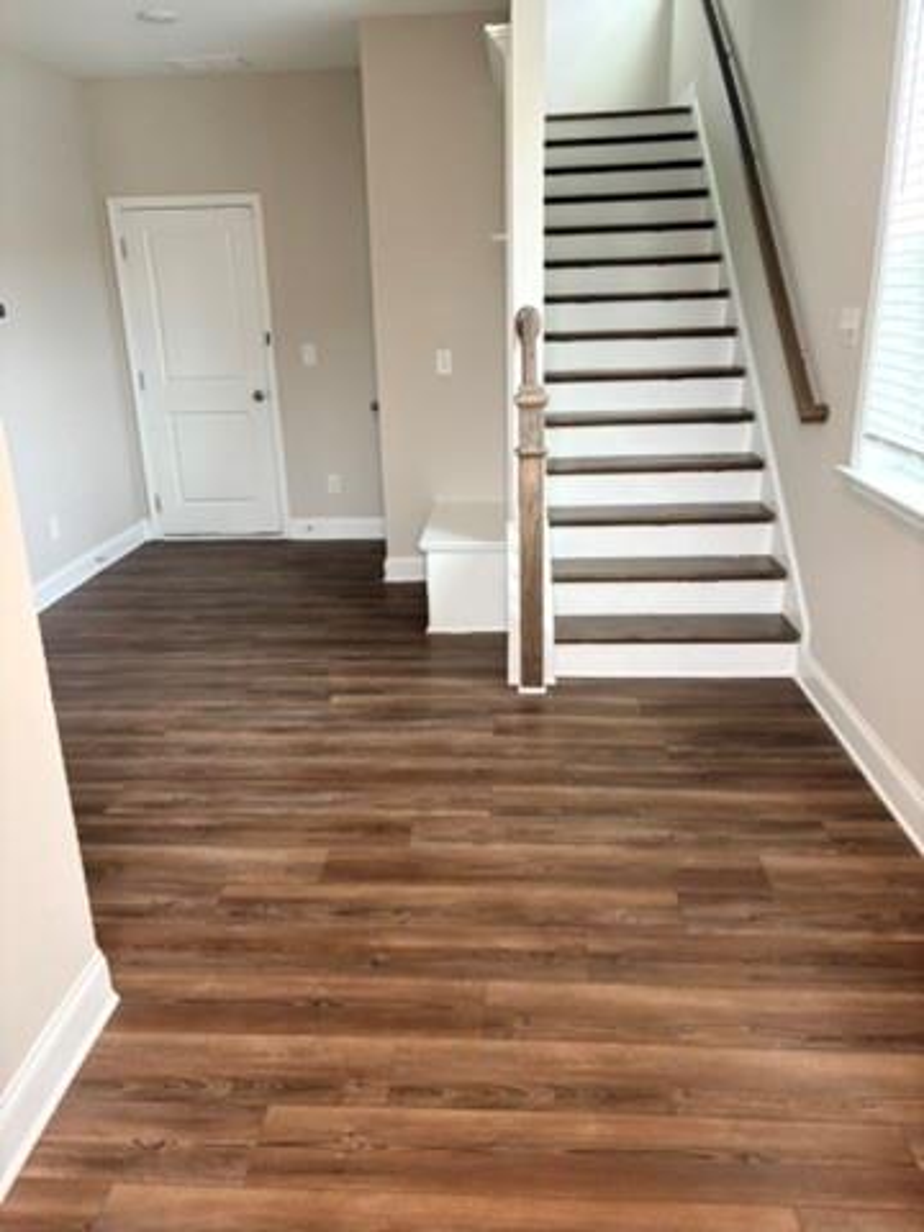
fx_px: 925
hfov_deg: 53.1
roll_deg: +1.8
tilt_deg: -18.0
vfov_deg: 67.3
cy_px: 616
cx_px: 462
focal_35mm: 26
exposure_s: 1/60
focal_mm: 5.96
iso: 160
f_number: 1.6
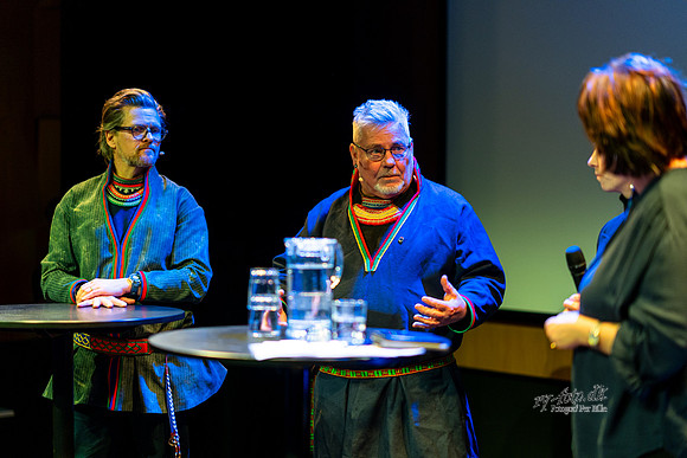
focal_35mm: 85
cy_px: 229
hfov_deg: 23.9
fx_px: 1622
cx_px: 344
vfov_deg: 16.1
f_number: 1.4
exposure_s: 1/160
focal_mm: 85
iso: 800
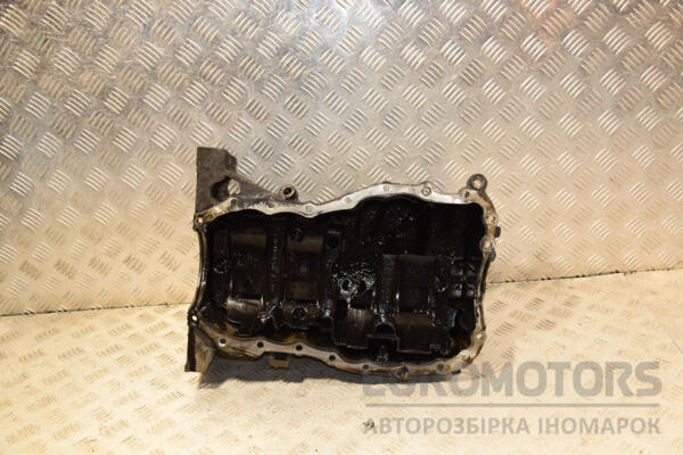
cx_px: 342
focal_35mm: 38
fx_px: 711
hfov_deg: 51.3
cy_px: 228
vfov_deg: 35.5
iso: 800
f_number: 5
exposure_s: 1/125
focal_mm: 25
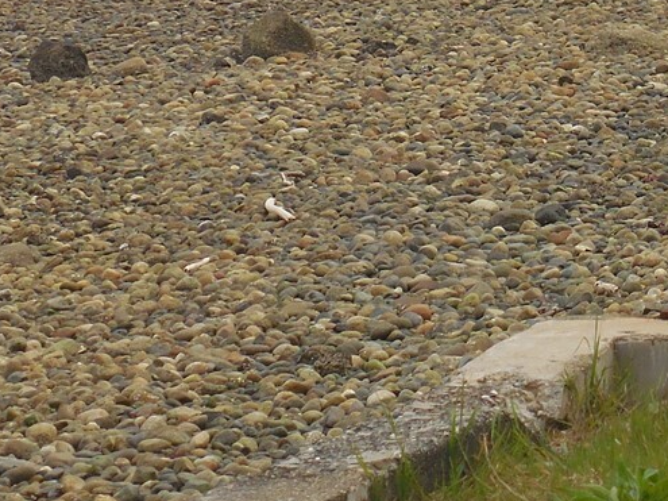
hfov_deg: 4.7
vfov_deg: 3.5
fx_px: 8103
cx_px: 556
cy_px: -216
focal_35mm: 420
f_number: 5.3
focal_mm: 23.4
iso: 125
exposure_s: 1/320
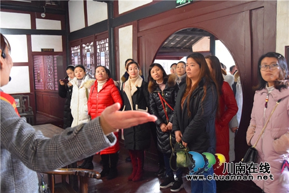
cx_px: 144
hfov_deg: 53.1
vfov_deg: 36.8
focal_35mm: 36
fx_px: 289
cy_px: 96
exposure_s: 1/25
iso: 3200
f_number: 3.8
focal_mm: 24
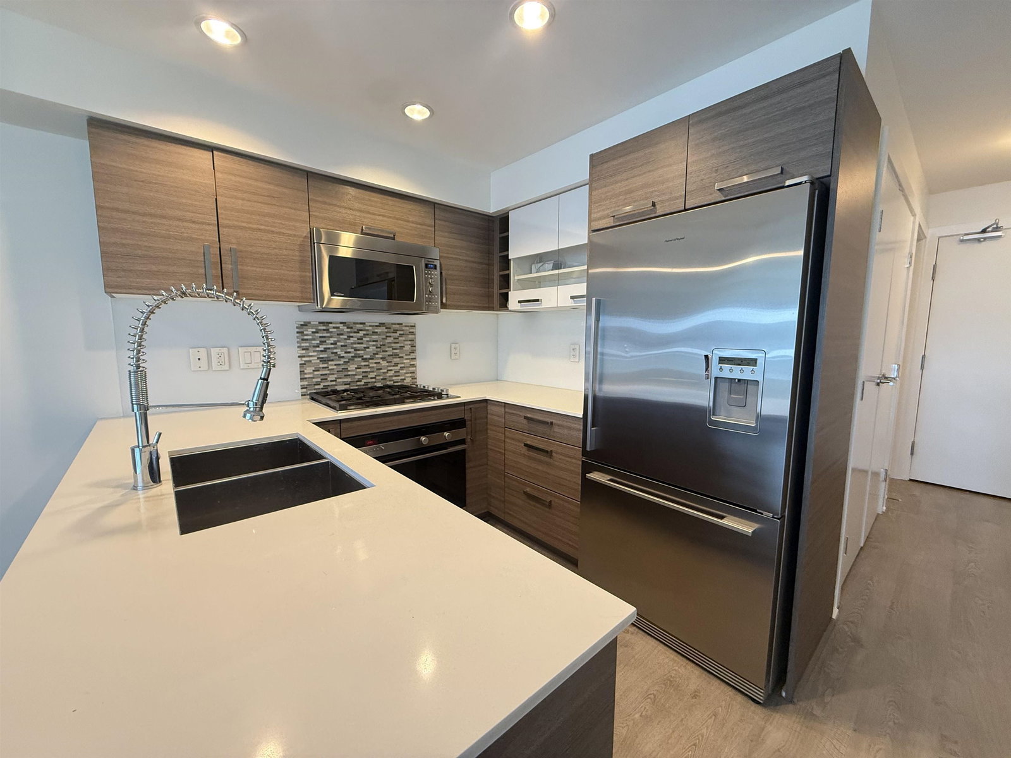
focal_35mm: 14
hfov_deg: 102.1
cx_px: 506
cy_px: 379
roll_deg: -0.2
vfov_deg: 85.7
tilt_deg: -6.9
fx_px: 409
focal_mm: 2.22
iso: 400
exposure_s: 1/60
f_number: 2.2
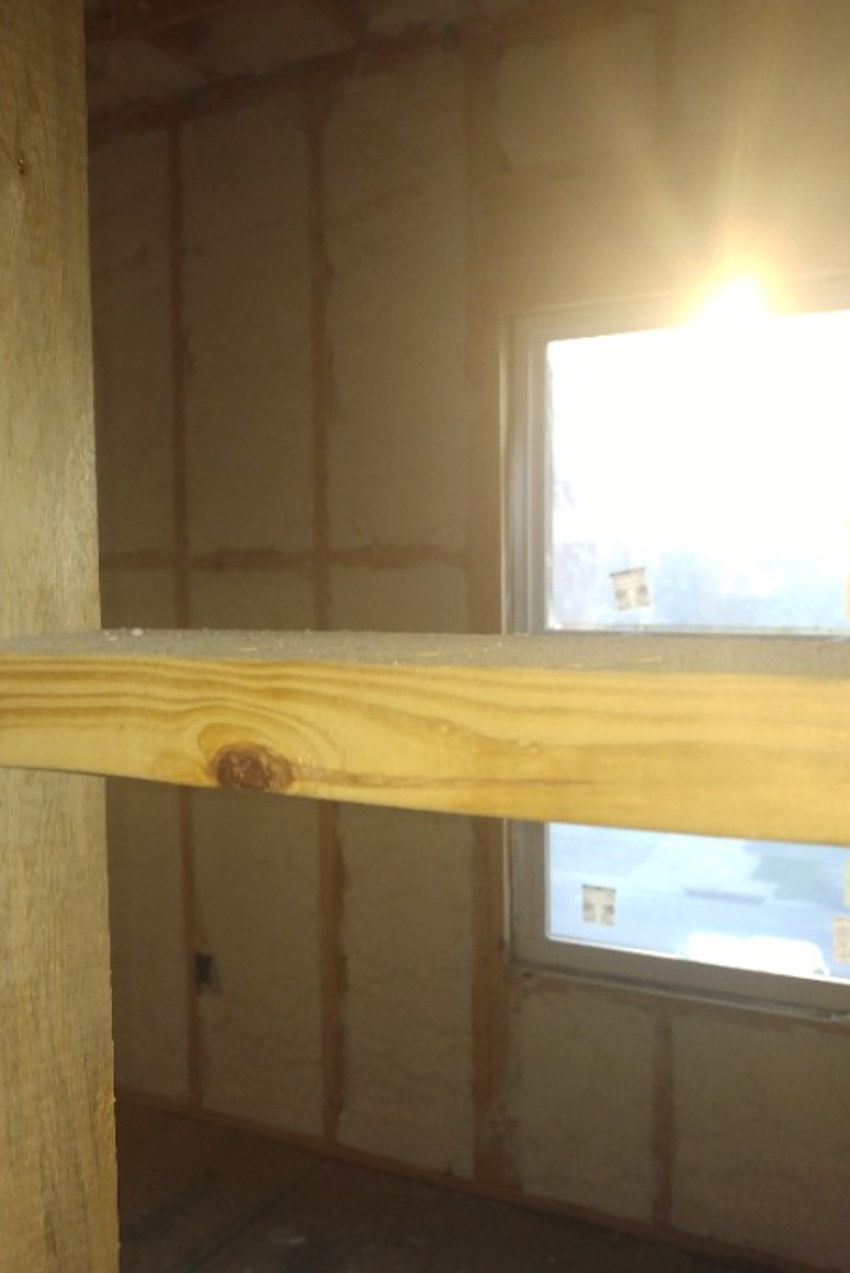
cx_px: 56
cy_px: 636
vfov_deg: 65.5
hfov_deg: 41.9
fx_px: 991
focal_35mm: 28
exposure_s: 1/30
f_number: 2
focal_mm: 3.54
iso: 169
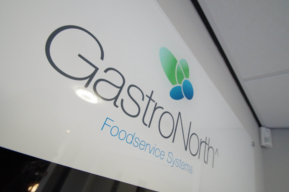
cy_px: 101
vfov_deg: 73.6
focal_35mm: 16
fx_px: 128
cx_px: 150
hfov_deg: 96.7
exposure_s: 1/50
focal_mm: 10
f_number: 6.3
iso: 3200
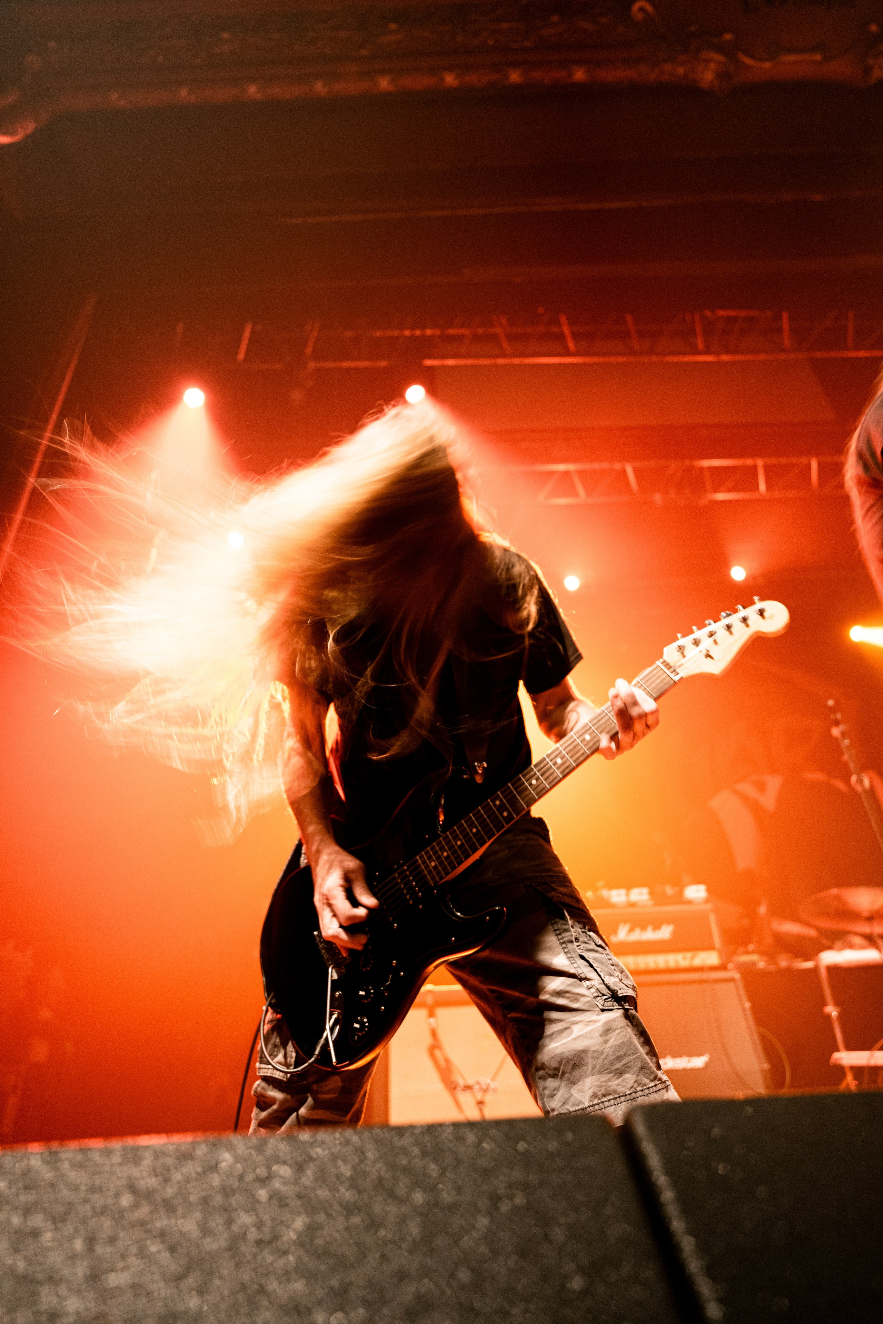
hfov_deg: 61.9
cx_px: 442
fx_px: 736
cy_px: 662
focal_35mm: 20
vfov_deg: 84.0
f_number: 1.8
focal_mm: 20
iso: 1250
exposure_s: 1/20
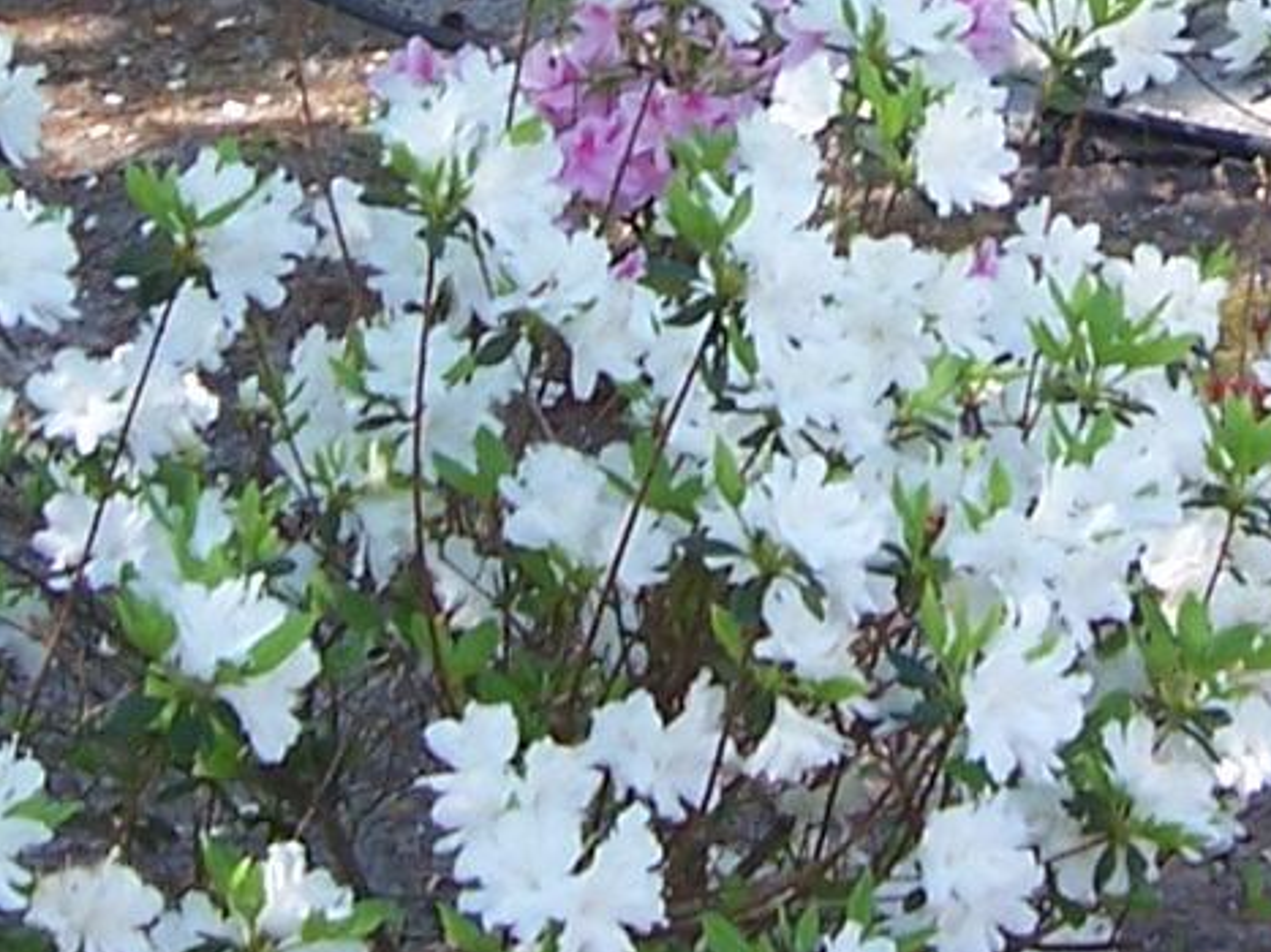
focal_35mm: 158
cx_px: 868
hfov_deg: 12.5
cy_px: -223
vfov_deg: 9.3
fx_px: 5800
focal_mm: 6
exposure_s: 1/250
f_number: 3
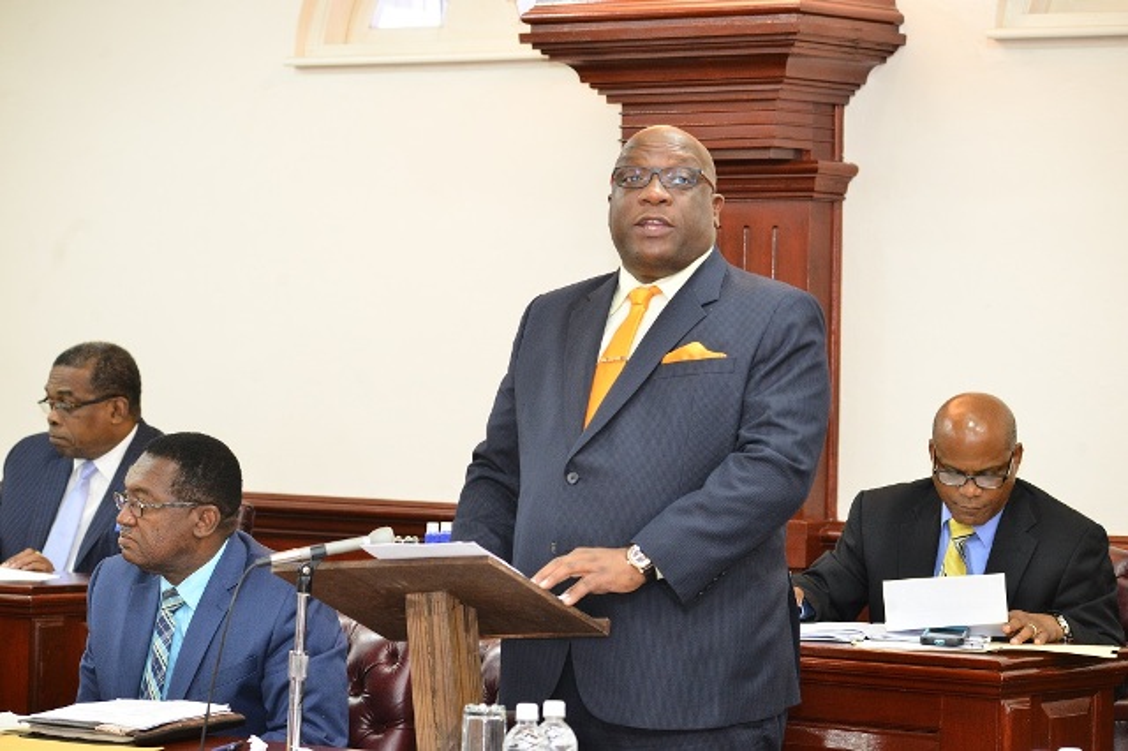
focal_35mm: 120
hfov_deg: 17.1
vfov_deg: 11.4
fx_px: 3758
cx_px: 564
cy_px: 376
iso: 3200
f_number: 10
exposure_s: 1/60
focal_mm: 120
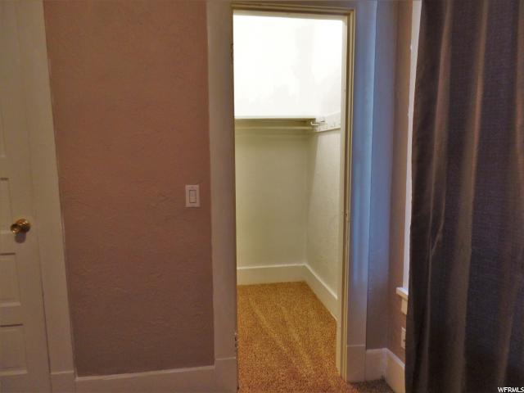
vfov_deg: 58.9
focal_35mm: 23
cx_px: 262
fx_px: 348
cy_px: 196
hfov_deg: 73.9
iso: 200
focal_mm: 4.1
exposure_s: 1/30
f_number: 2.8
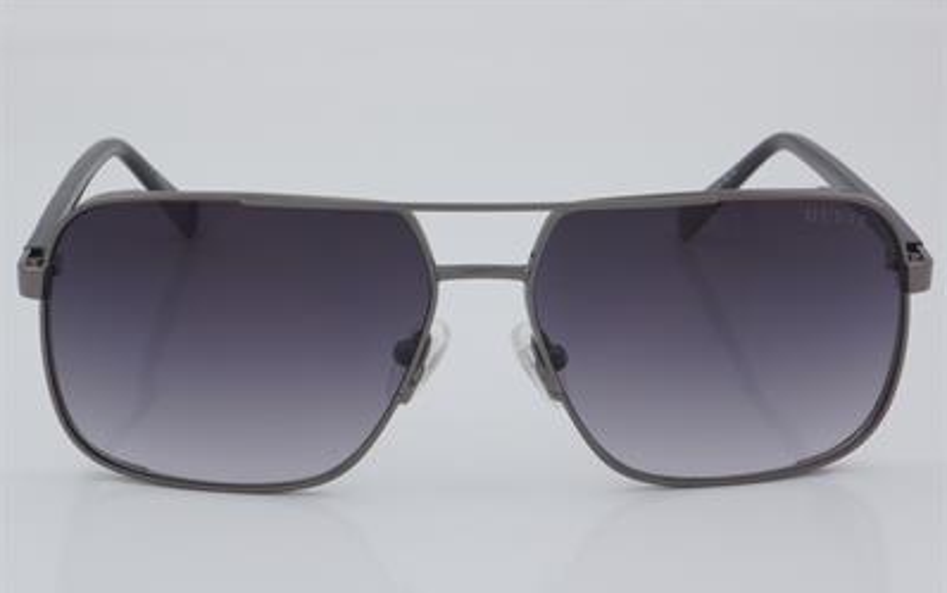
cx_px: 474
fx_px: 2182
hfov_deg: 24.5
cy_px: 307
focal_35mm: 85
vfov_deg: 15.5
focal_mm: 55
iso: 100
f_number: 32
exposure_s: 1/4
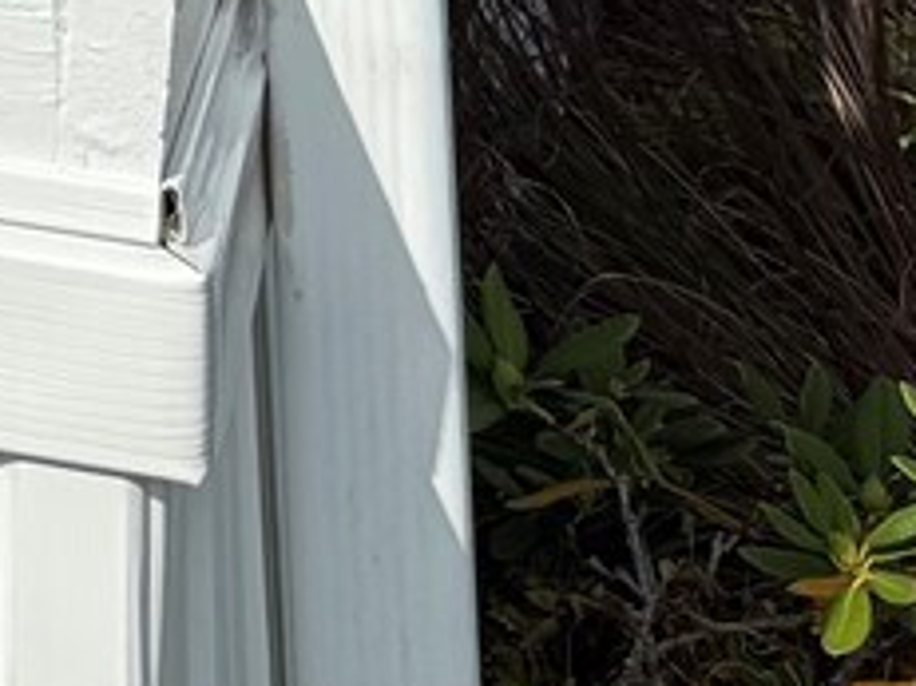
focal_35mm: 166
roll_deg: +0.7
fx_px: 4390
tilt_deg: +1.0
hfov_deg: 9.8
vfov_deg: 7.8
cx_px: -1614
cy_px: -1316
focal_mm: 6.76
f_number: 1.78
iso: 80
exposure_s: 1/6173
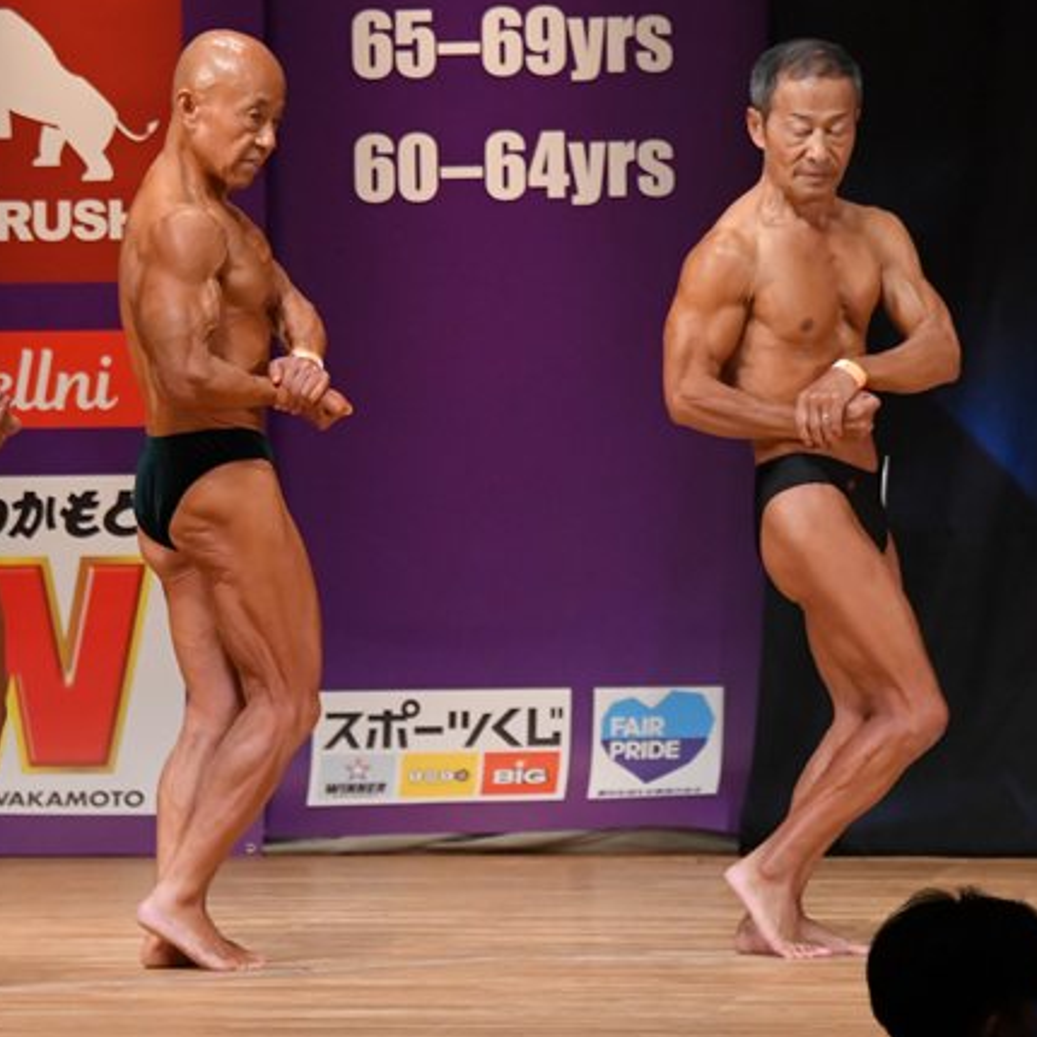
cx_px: 300
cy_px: 441
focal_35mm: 436
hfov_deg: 4.0
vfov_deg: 4.0
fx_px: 14777
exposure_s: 1/400
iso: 4000
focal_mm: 190
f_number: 5.6
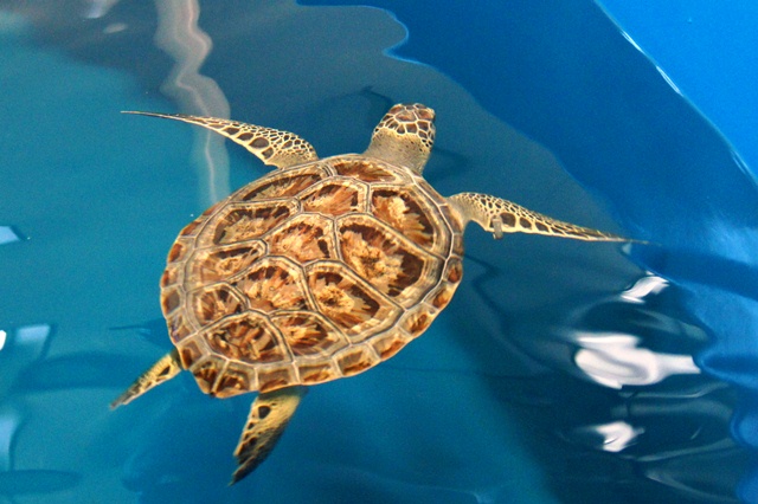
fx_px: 1105
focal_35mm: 52
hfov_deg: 37.9
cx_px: 379
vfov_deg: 25.7
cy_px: 252
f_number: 5
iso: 1600
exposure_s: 1/60
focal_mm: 35
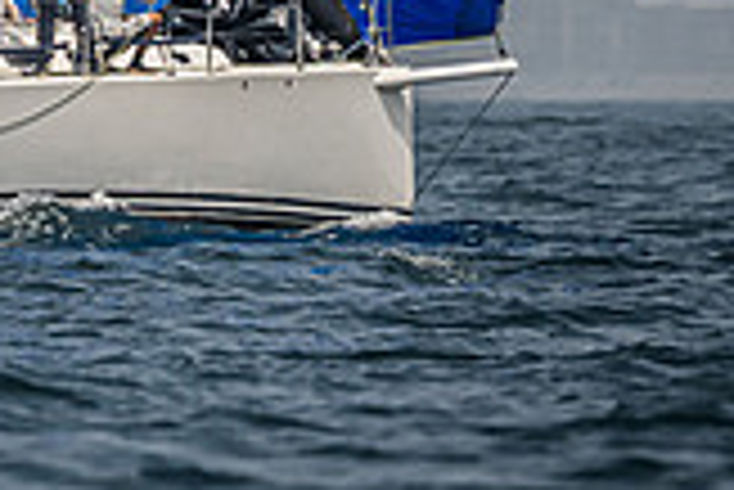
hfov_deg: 1.6
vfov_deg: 1.1
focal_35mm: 1295
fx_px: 26426
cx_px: -665
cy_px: -84
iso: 400
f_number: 6.3
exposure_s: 1/5000
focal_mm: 310
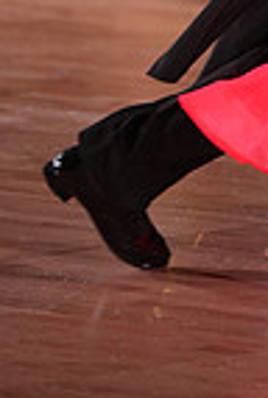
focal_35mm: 603
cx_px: 493
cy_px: -326
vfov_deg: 3.4
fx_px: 6701
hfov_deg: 2.3
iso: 800
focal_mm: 149
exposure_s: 1/400
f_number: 2.8
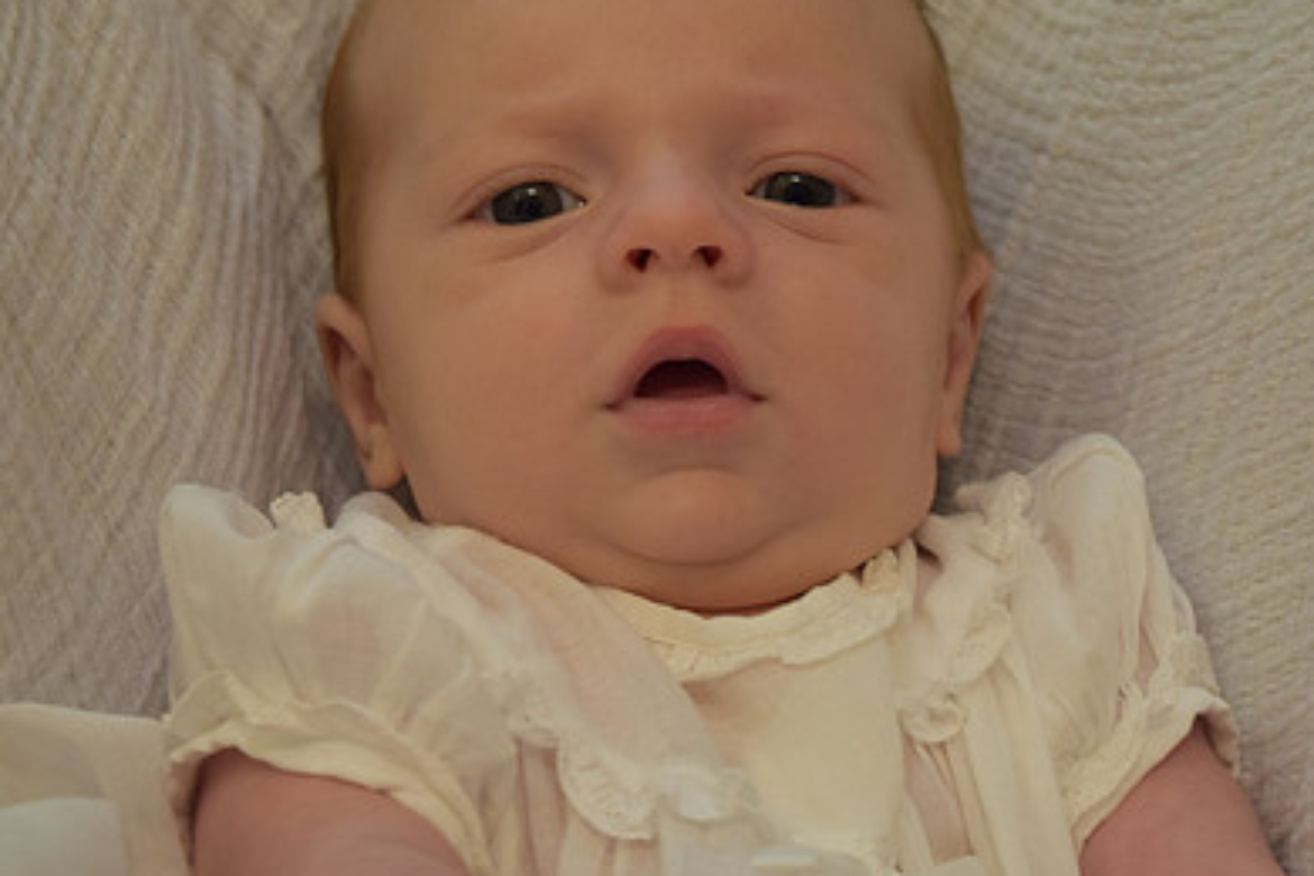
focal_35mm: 116
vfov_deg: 11.8
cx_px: 721
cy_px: 305
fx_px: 4234
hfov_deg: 17.6
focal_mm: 52
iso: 640
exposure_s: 1/60
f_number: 5.6
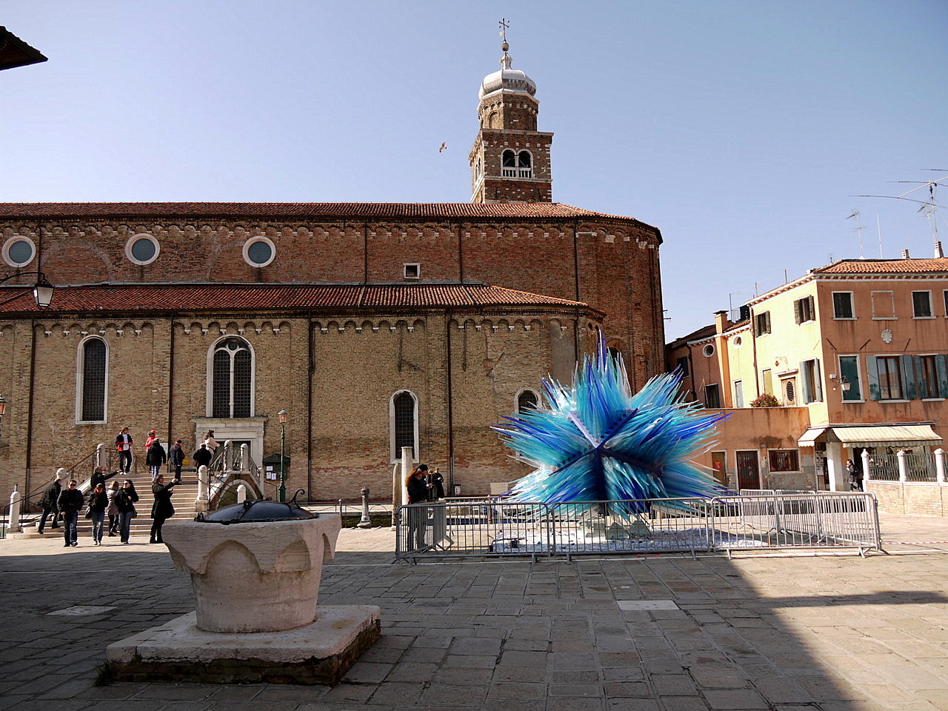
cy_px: 356
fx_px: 767
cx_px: 474
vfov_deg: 49.7
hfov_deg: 63.4
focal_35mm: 28
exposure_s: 1/400
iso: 100
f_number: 5
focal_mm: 14
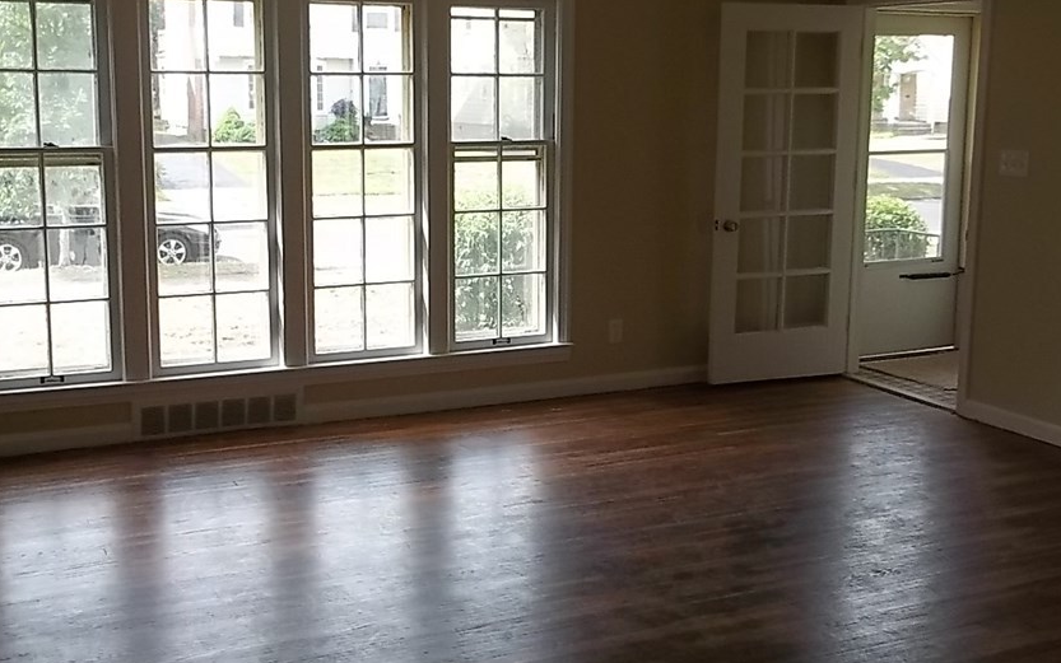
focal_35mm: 43
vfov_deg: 29.8
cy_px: 283
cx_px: 461
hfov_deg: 46.1
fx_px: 1244
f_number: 3.3
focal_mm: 5.9
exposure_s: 1/125
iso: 80
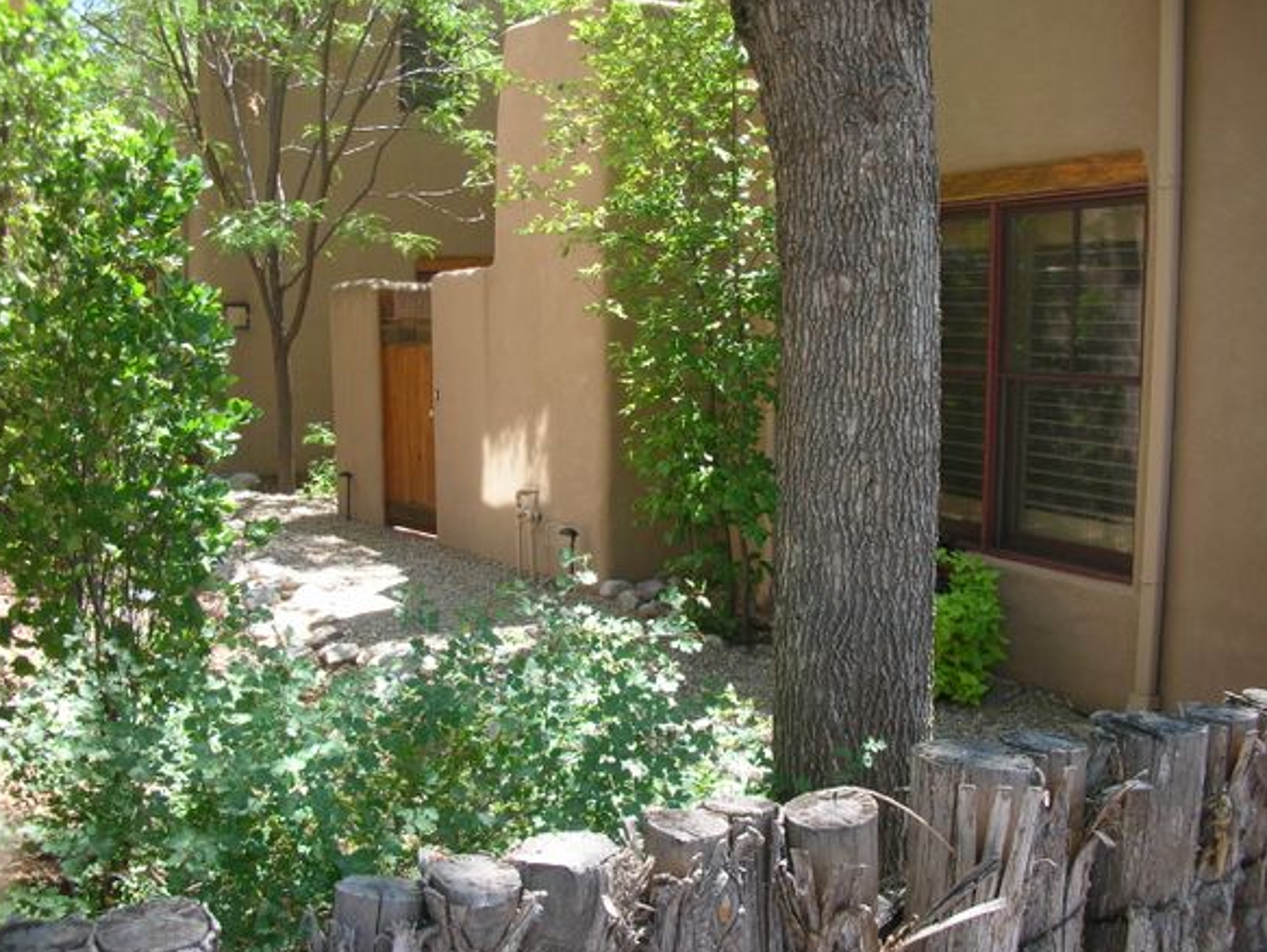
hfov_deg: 51.3
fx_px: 1318
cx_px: 626
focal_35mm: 36
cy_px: 480
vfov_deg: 39.7
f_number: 3
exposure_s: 1/87
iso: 50
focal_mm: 5.8
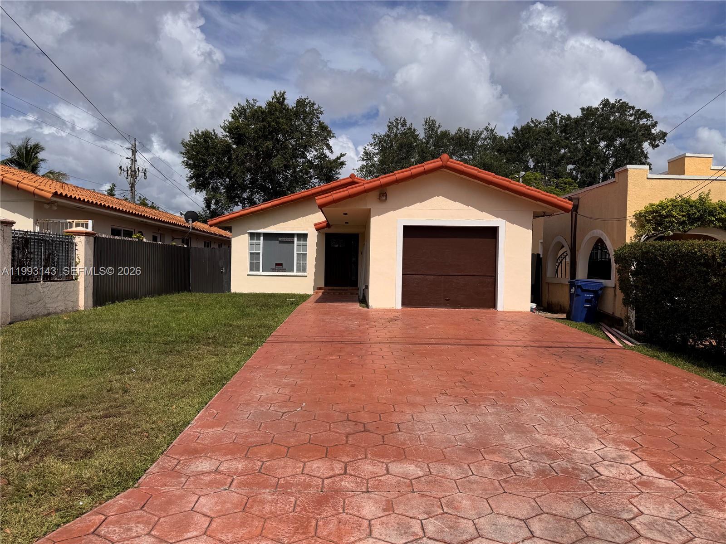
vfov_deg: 56.8
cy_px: 272
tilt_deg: -0.7
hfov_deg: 71.6
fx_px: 503
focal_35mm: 24
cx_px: 363
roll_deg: -1.2
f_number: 1.78
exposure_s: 1/10417
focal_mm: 6.76
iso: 80
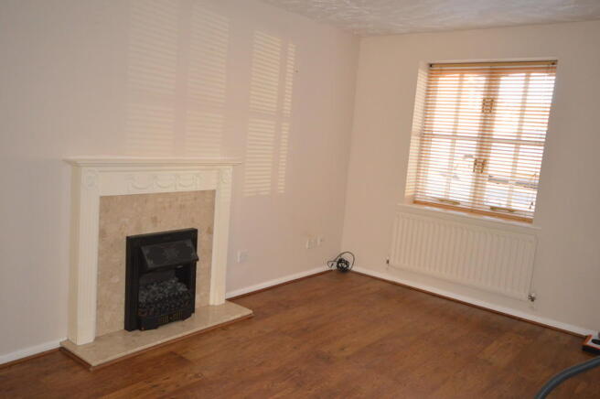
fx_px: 499
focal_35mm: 30
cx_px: 300
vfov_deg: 43.5
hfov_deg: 62.0
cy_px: 200
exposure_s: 1/60
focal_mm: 20
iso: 1400
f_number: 5.6
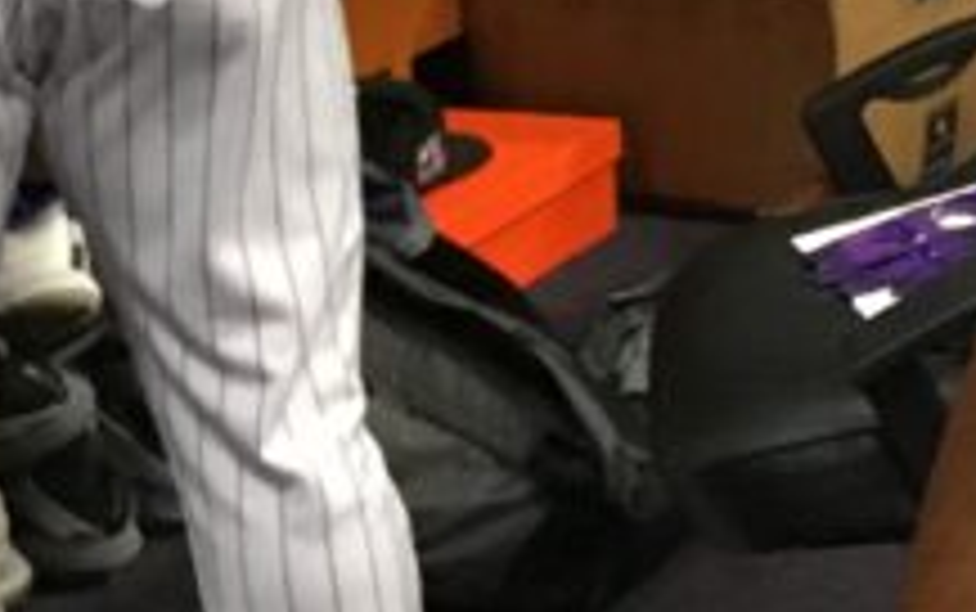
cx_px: 1974
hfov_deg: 12.6
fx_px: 3860
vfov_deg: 8.5
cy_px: -675
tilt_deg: -5.6
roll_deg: -0.7
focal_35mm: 145
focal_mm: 4.15
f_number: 2.2
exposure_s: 1/30
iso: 200
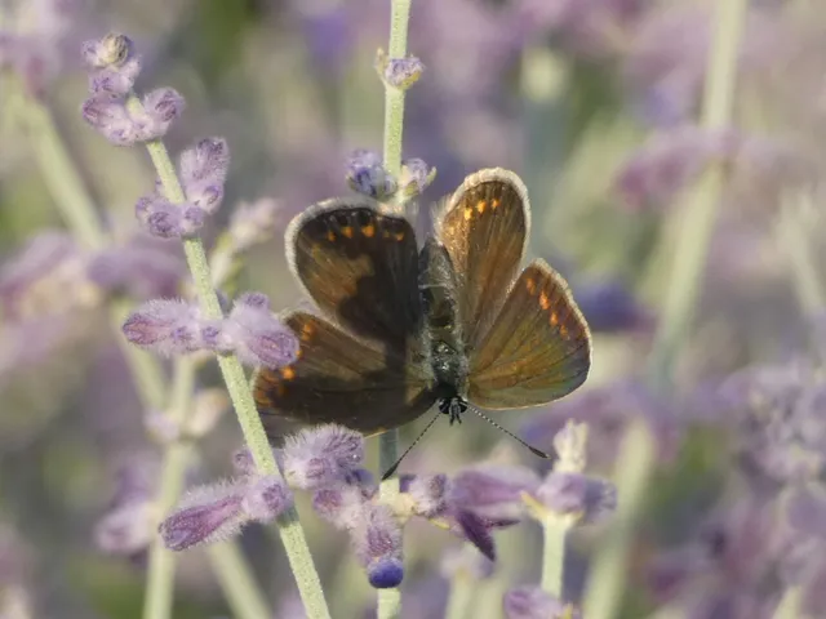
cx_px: 413
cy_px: 310
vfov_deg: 6.1
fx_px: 5798
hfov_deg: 8.1
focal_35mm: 243
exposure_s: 1/80
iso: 80
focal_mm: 43.5
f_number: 5.5
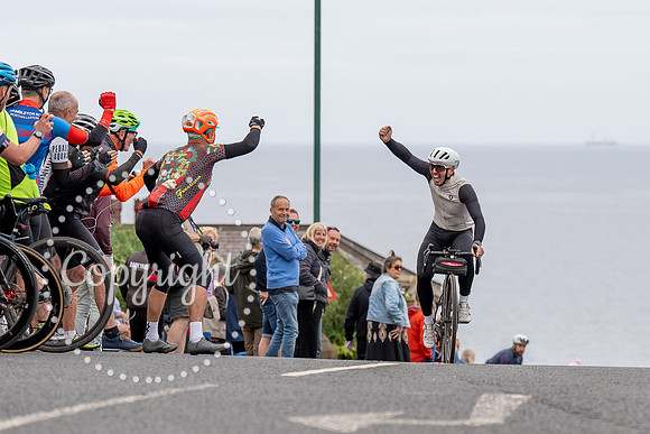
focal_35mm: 195
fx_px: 3513
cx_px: 470
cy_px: 176
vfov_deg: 7.1
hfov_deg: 10.6
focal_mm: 128
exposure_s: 1/1000
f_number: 3.5
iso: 320
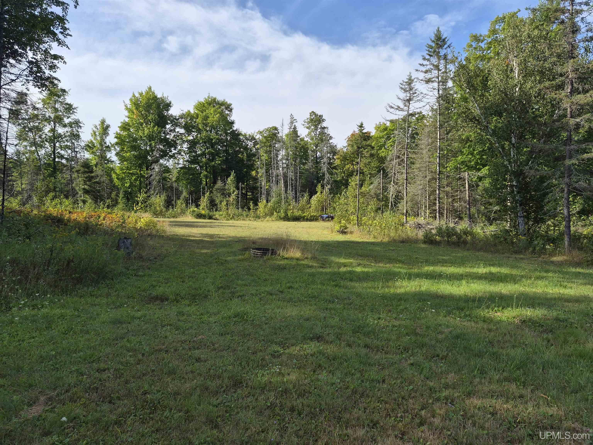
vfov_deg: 58.9
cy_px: 222
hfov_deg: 73.9
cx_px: 296
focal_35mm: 23
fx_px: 394
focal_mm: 5.4
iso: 80
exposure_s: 1/4672
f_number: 1.8
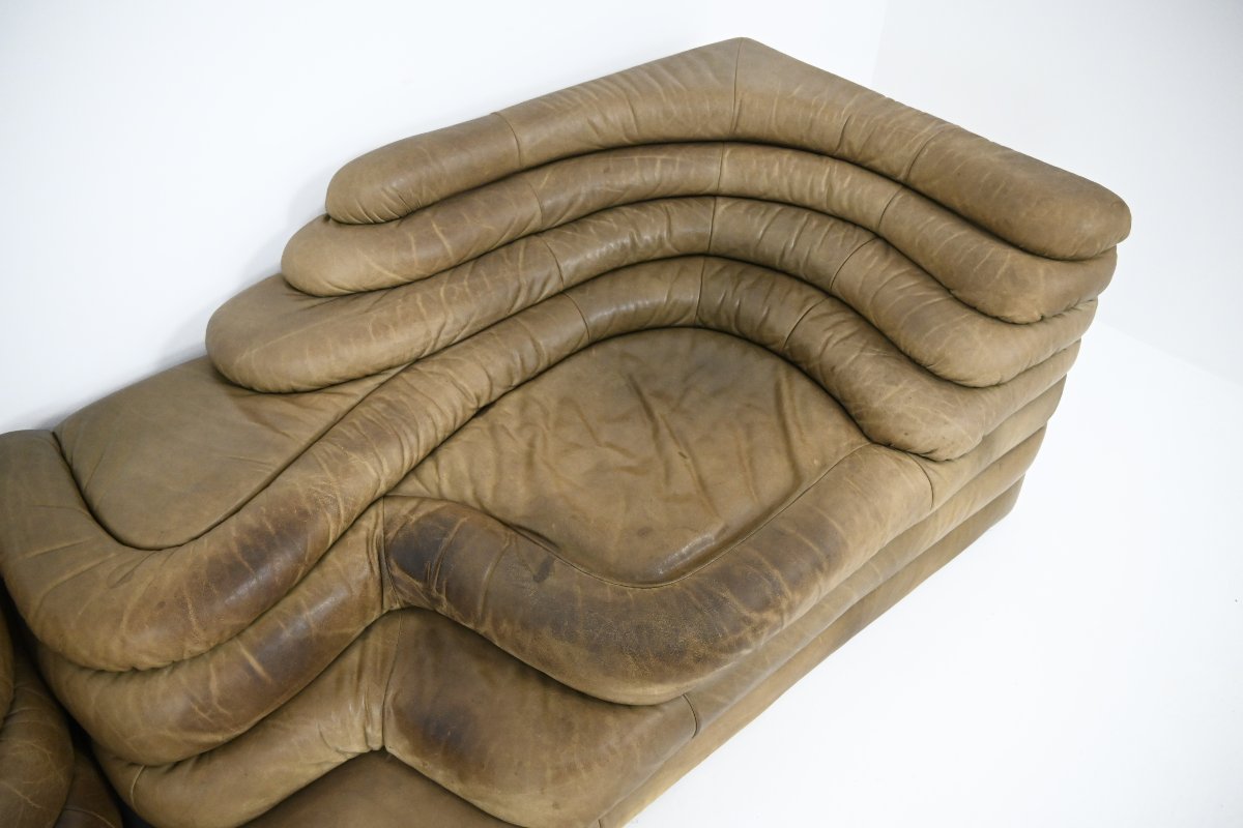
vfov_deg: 47.9
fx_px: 932
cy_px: 414
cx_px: 622
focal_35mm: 27
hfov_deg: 67.4
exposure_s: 1/125
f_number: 3.5
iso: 2500
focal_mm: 18
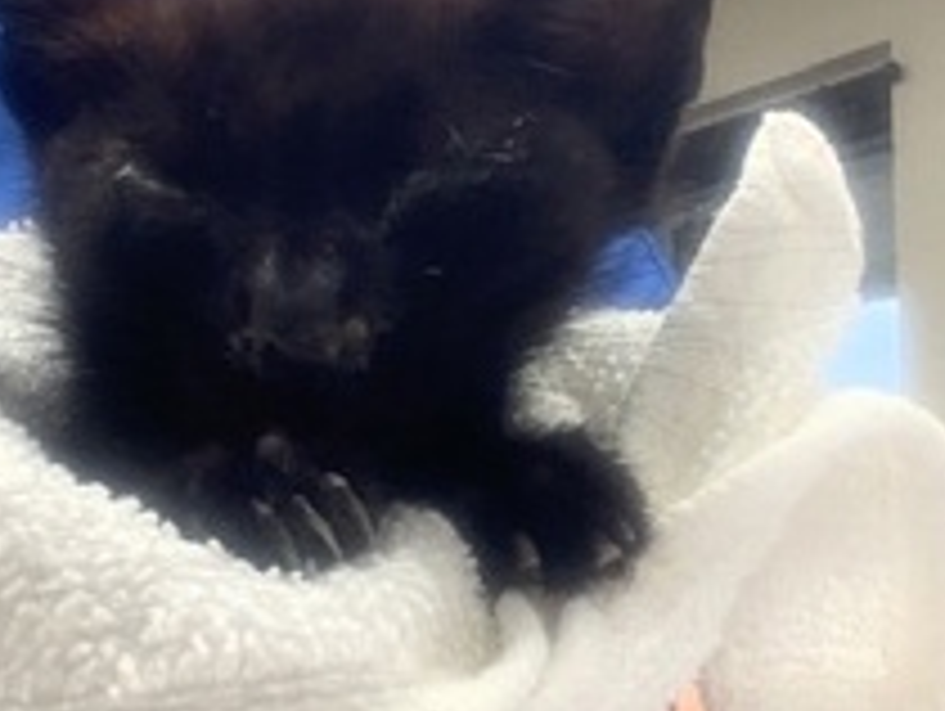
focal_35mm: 62
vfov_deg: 23.7
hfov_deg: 31.1
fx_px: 1695
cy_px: 385
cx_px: 414
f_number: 2.4
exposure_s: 1/60
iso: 160
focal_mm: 2.15
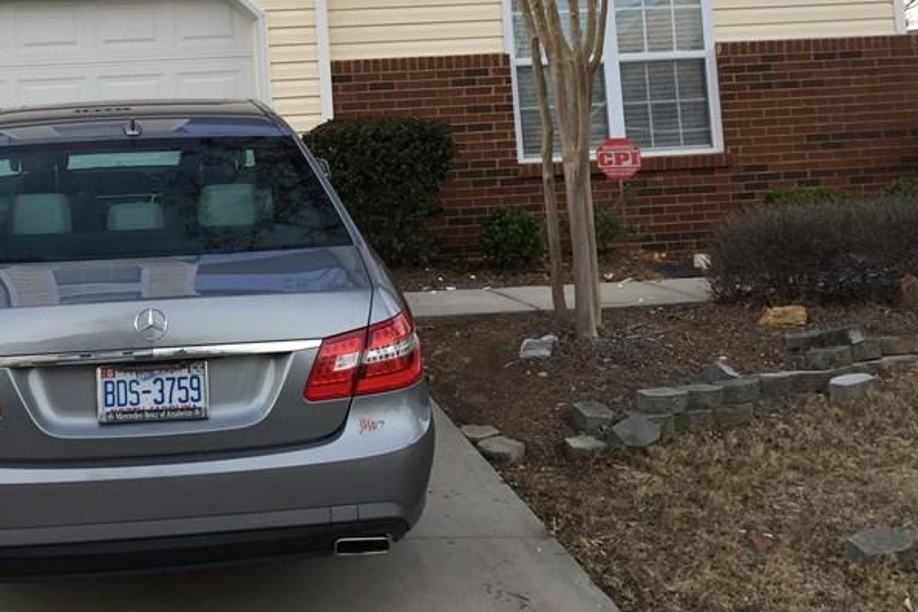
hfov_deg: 37.2
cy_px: 85
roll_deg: +1.5
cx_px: 221
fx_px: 1326
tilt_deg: +4.9
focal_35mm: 52
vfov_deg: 25.3
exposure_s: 1/120
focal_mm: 4.15
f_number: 2.2
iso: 32
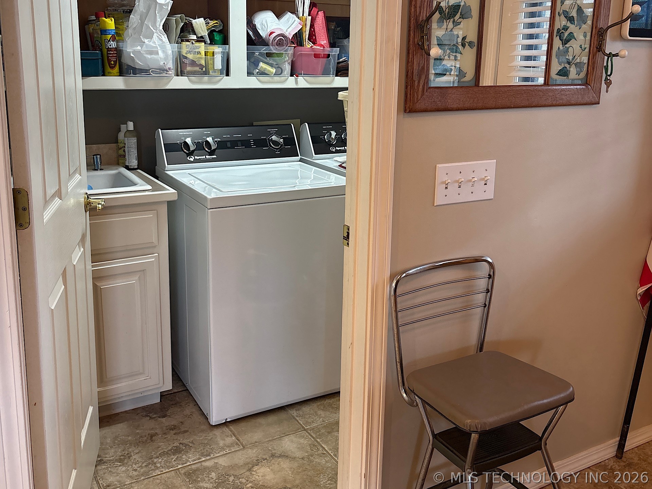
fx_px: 490
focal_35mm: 26
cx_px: 326
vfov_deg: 53.1
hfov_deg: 67.3
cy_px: 244
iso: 200
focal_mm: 5.96
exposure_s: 1/60
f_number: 1.6
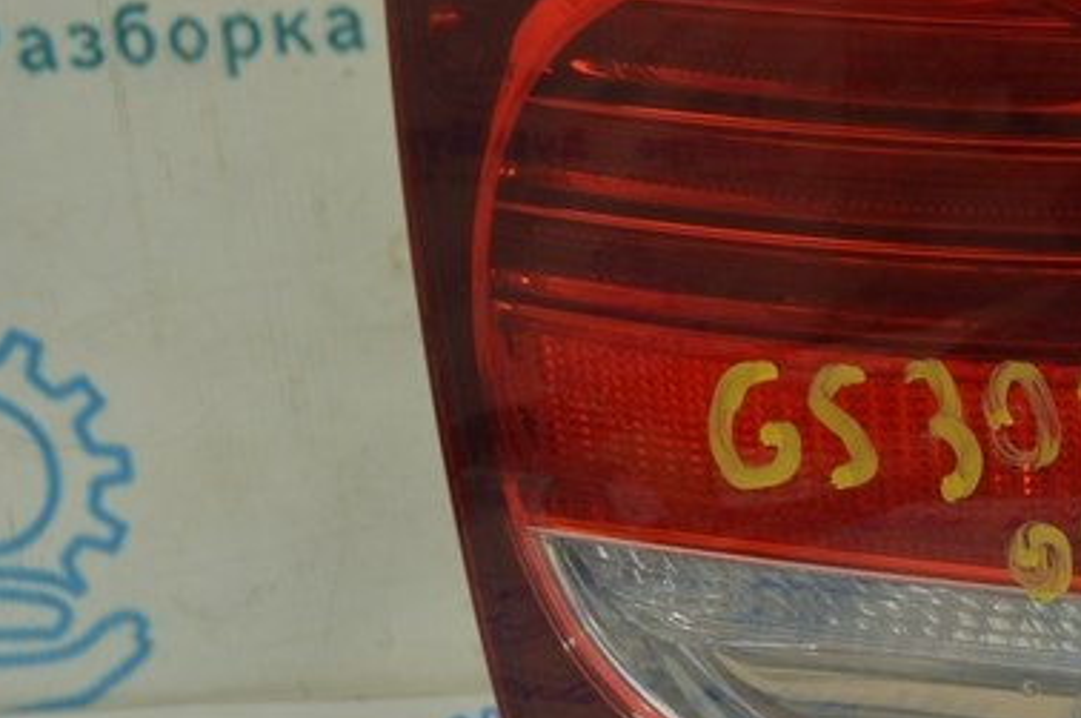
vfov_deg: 15.9
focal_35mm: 85
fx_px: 2560
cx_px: 1115
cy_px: 533
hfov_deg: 22.8
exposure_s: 1/20
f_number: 5.6
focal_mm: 21
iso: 400
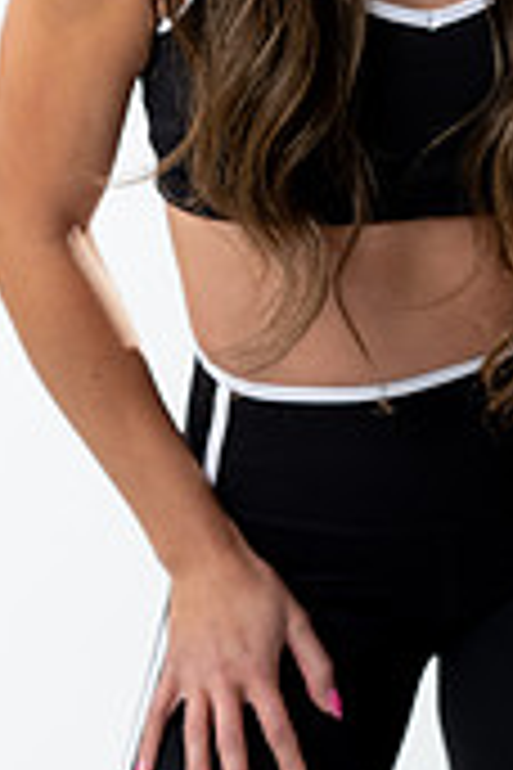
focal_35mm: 224
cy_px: 117
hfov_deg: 6.1
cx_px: 454
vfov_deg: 9.2
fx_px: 4788
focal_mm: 85
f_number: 3.5
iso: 400
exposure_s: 1/125
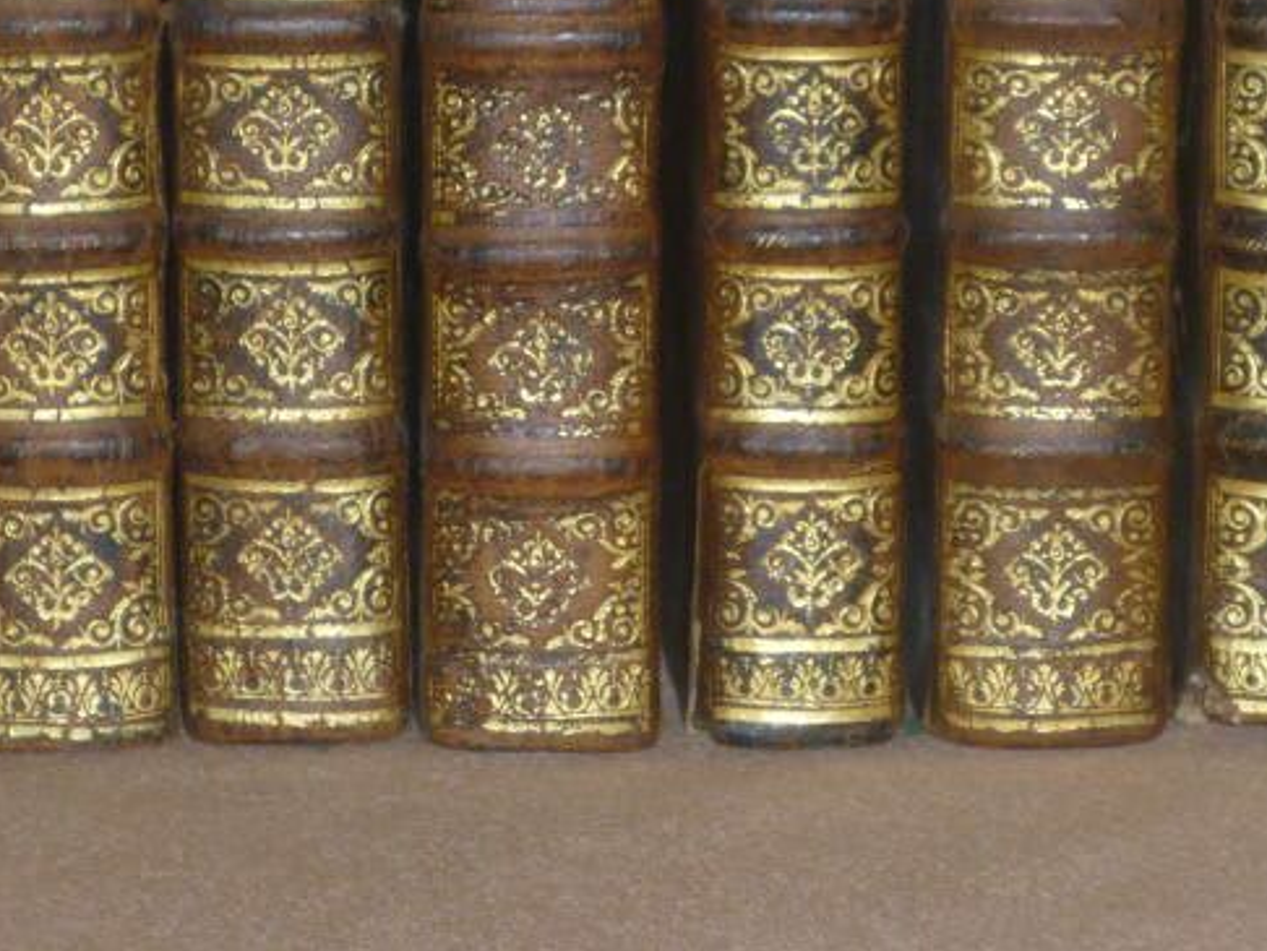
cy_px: 334
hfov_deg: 11.3
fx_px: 6408
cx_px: 683
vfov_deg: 8.5
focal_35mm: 175
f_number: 5.4
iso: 100
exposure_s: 1/40
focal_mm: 12.2
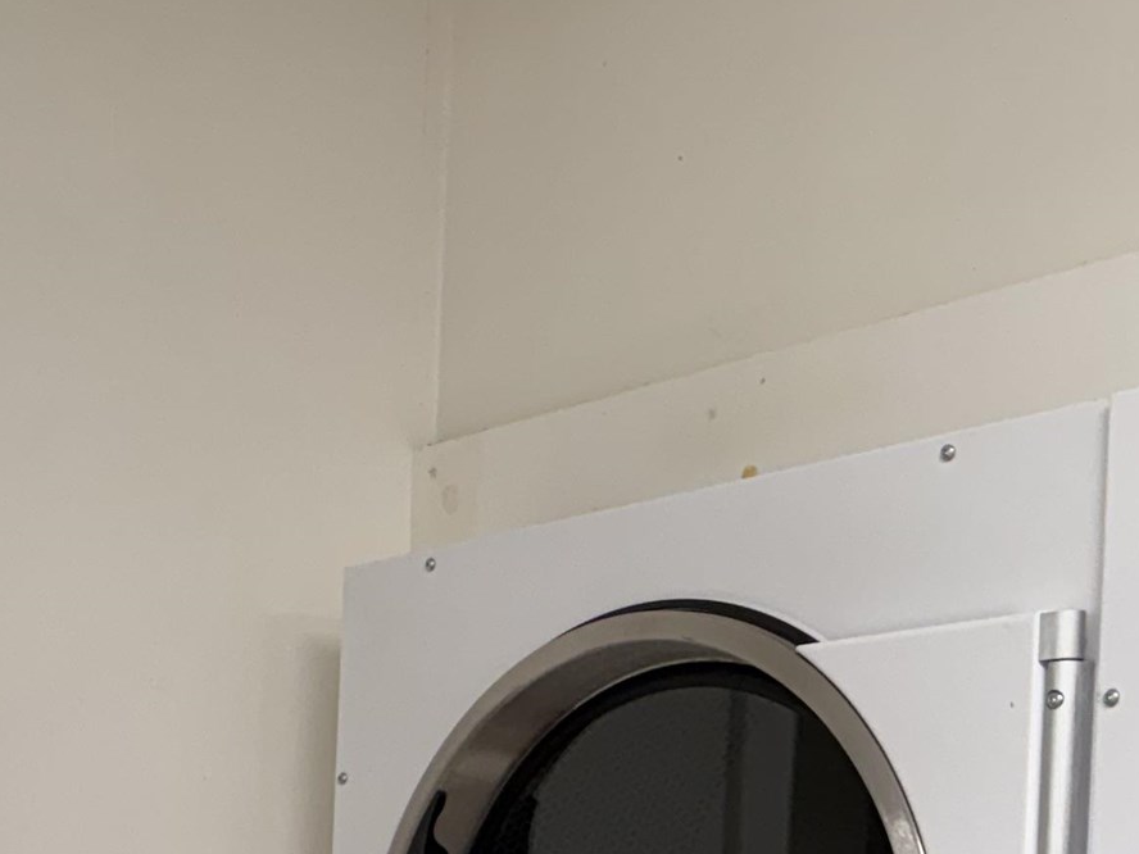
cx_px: -743
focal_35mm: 83
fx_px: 2731
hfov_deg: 19.4
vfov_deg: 16.9
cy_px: 1059
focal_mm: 6.76
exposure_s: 1/120
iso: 100
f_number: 1.78
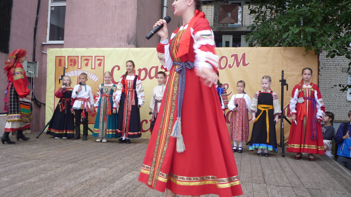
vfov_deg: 35.6
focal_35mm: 33
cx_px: 175
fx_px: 307
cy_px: 100
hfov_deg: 59.5
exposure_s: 1/40
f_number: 3.3
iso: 100
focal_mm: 5.2
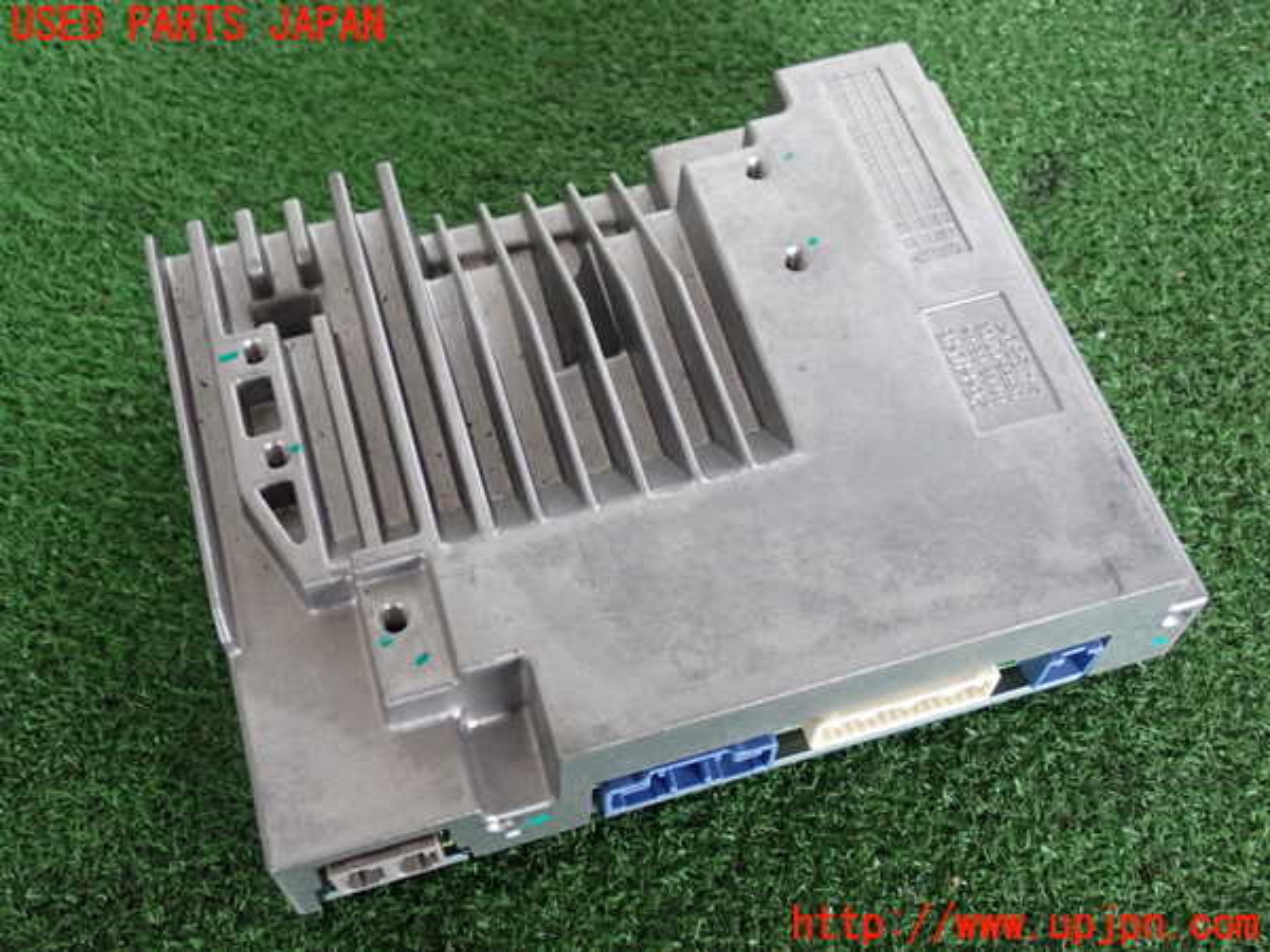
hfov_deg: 45.8
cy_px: 476
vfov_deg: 35.1
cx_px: 635
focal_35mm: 41
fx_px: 1504
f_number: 2.8
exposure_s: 1/40
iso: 320
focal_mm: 7.31
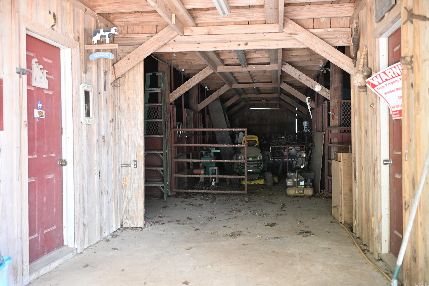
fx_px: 417
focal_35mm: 35
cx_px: 214
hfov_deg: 54.4
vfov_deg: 37.9
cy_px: 143
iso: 2500
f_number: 2.8
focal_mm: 35
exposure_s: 1/125
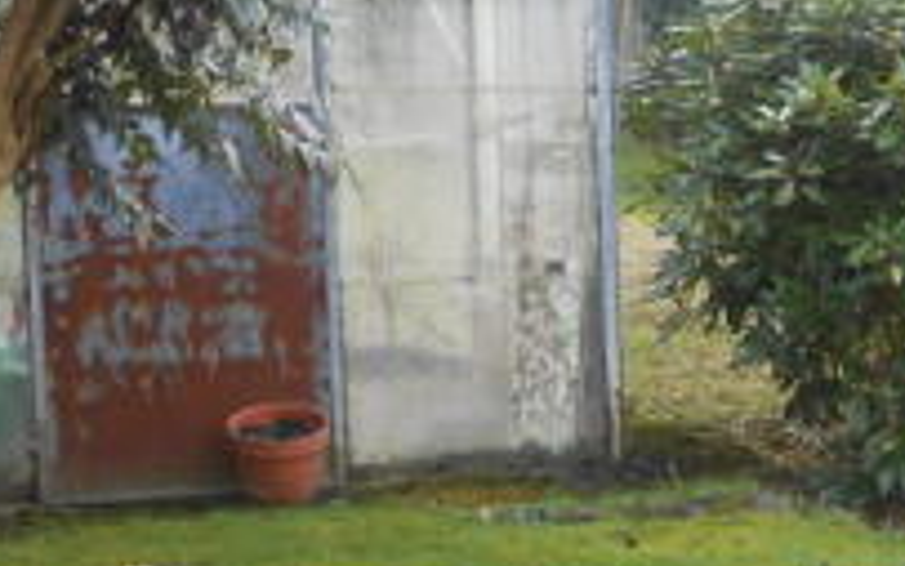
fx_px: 1949
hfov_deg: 24.0
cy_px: 323
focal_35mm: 79
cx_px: 1059
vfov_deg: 16.5
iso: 80
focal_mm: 4.6
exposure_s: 1/80
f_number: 3.5
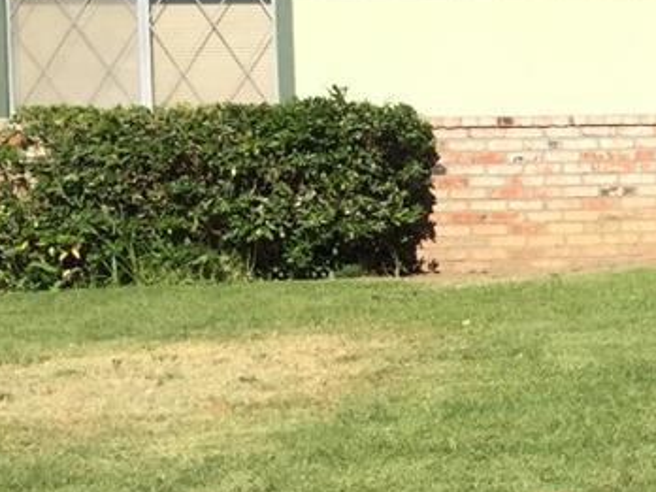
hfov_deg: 13.5
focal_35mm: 125
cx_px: 1303
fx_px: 2369
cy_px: 247
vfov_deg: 11.9
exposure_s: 1/1980
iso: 32
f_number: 2.2
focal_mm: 4.15
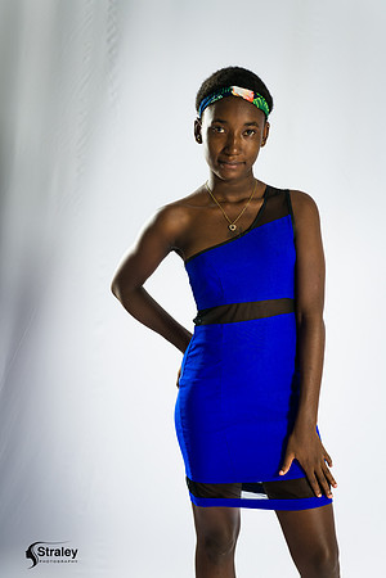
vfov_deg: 28.8
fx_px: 1126
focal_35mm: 70
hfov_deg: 19.5
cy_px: 289
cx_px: 193
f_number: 5.6
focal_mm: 70
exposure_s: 1/100
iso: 125
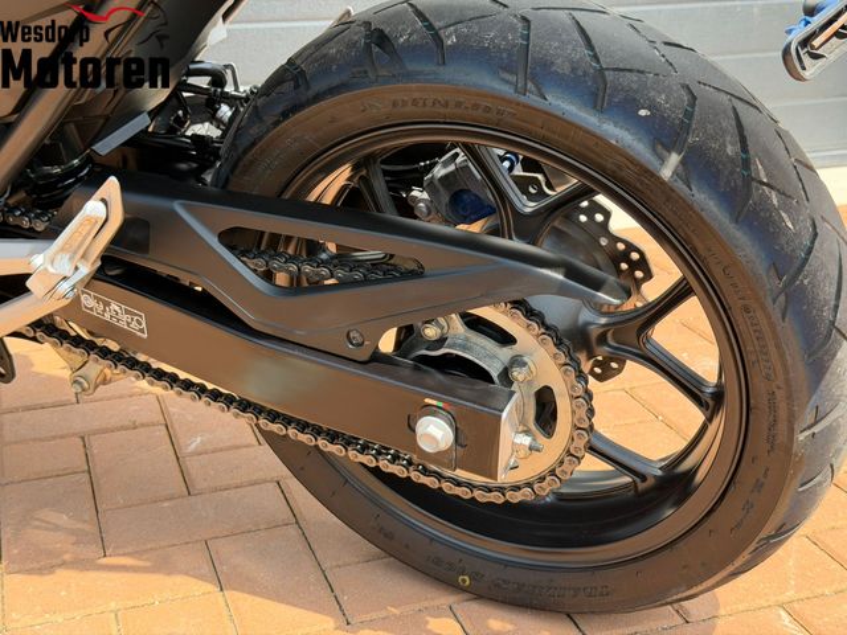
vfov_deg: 30.3
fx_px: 1174
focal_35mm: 48
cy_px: 318
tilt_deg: -17.0
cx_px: 424
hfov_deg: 39.7
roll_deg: +0.7
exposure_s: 1/837
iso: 100
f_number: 1.78
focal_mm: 6.76
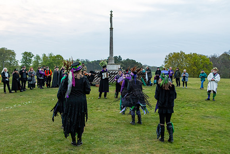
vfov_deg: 36.9
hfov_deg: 53.1
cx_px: 115
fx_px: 230
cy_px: 77
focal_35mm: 36
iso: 640
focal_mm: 24
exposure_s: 1/400
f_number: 2.5
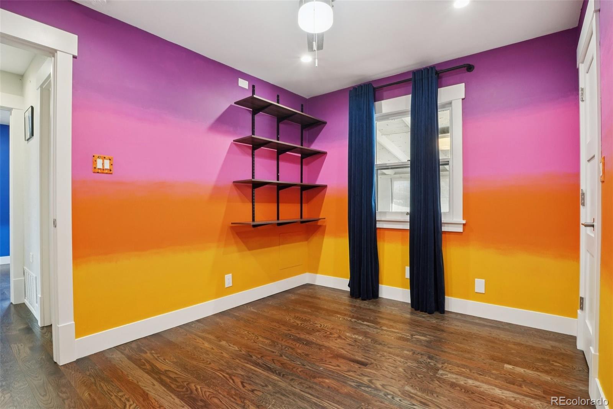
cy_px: 204
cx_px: 306
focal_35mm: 16
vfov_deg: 72.0
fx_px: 281
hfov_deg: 95.0
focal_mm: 11
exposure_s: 1/20
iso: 800
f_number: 8
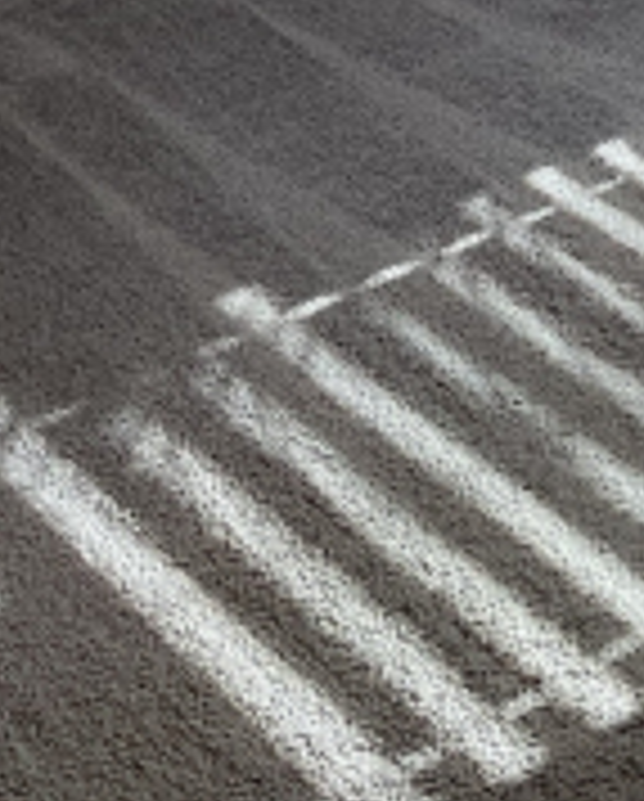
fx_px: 2258
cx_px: 1022
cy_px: -551
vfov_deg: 17.2
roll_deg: +1.8
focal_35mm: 95
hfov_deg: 14.8
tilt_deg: -13.1
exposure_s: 1/120
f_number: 1.6
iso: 50
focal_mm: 4.2
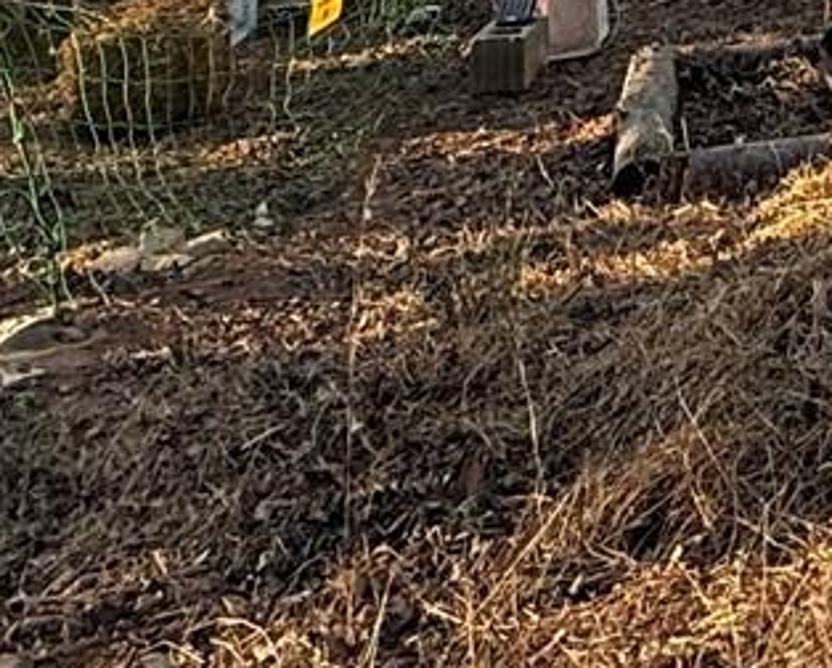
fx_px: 2194
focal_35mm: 89
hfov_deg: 18.9
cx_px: 1243
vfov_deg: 13.6
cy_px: -822
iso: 50
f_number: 2.2
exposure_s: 1/336
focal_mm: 2.22
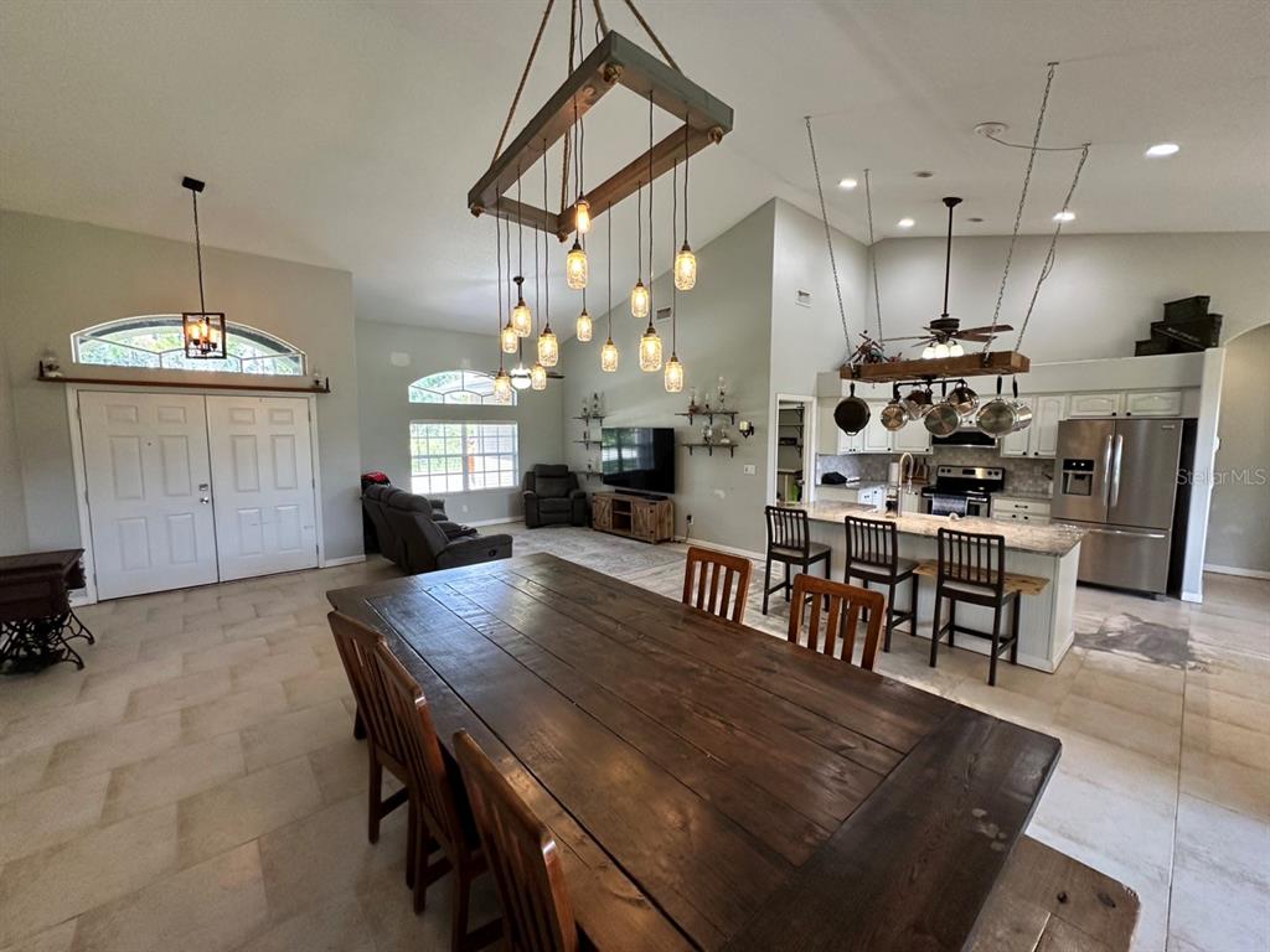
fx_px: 514
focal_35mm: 14
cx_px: 635
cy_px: 476
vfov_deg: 85.7
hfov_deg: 102.1
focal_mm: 2.22
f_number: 2.2
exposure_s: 1/120
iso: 250
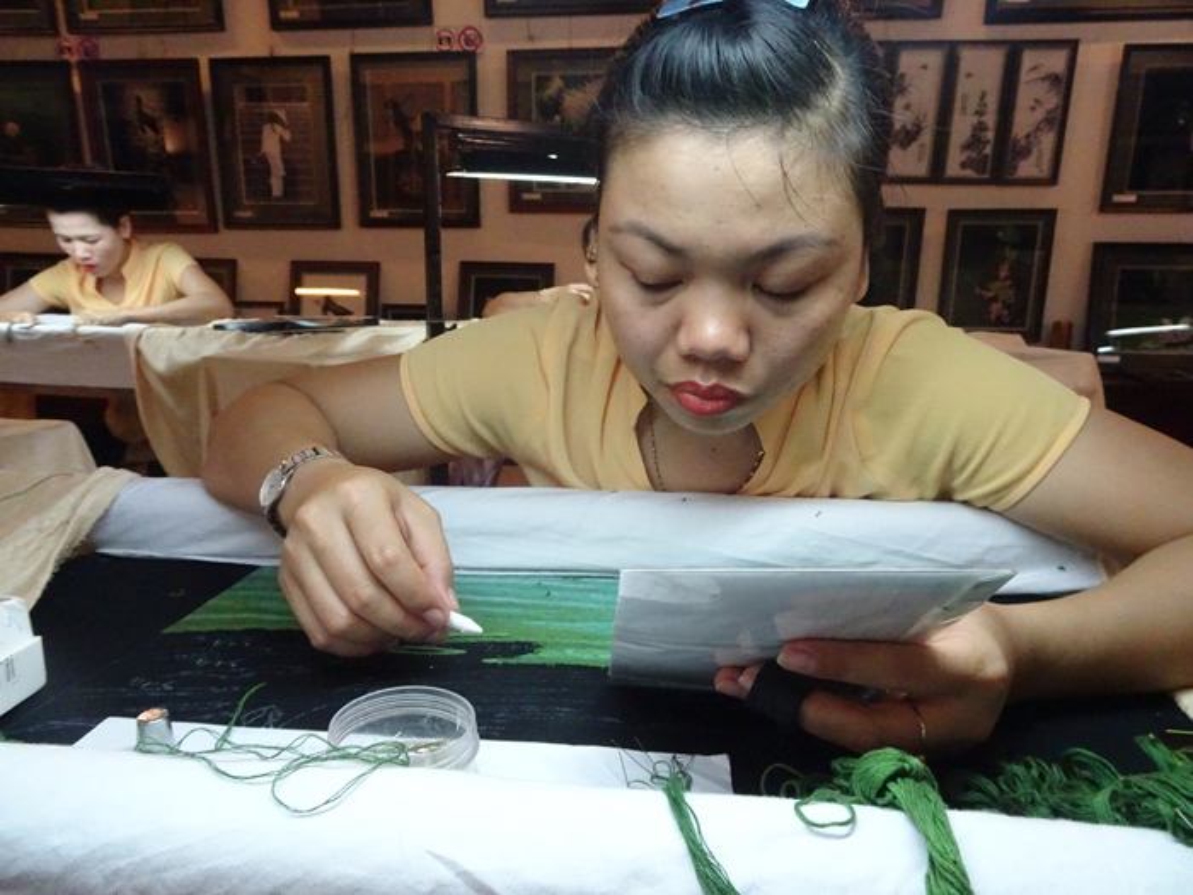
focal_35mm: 24
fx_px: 827
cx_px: 596
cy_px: 448
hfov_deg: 71.6
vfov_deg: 56.8
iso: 1250
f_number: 3.5
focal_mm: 4.1
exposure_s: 1/160
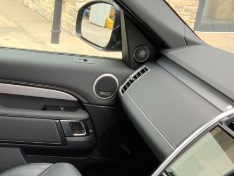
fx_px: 460
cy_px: 178
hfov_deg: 27.4
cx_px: 18
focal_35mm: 68
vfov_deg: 20.9
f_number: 1.8
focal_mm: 3
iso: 40
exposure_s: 1/122
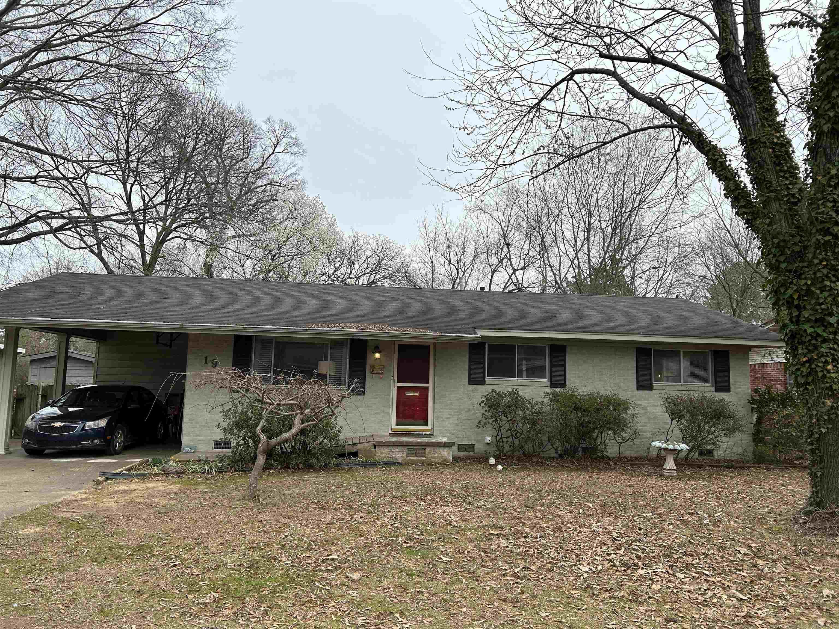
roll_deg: -2.1
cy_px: 314
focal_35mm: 26
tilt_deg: +6.1
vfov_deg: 53.1
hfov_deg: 67.3
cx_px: 420
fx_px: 630
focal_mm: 5.7
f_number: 1.5
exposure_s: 1/3077
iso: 50
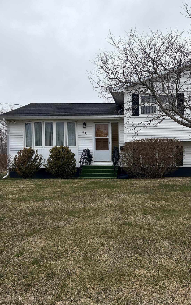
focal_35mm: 36
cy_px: 161
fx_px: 300
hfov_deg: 34.9
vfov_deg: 54.0
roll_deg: +0.2
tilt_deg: +0.3
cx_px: 131
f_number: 1.6
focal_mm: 5.96
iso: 64
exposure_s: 1/4950
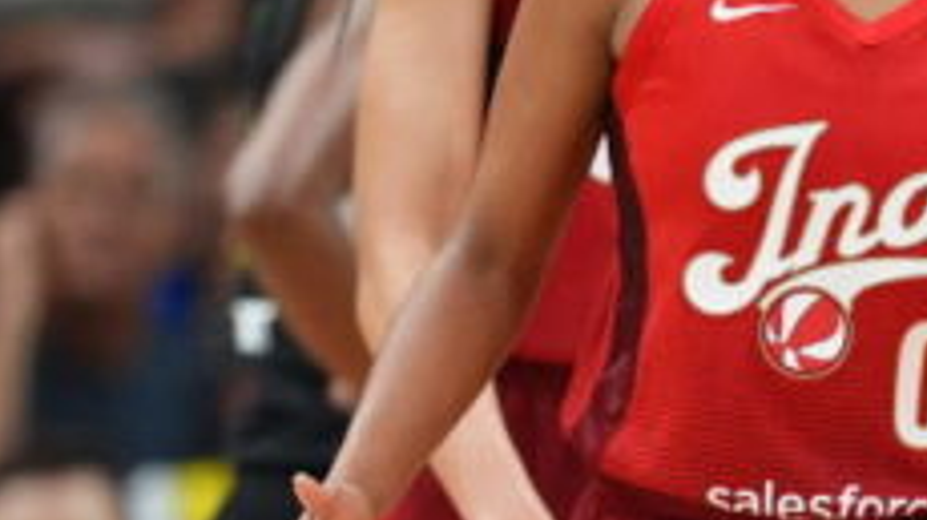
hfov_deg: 1.5
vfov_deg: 0.9
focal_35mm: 1399
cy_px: 647
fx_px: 34364
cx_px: 927
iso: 4000
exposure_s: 1/2000
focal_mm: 300
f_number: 2.8
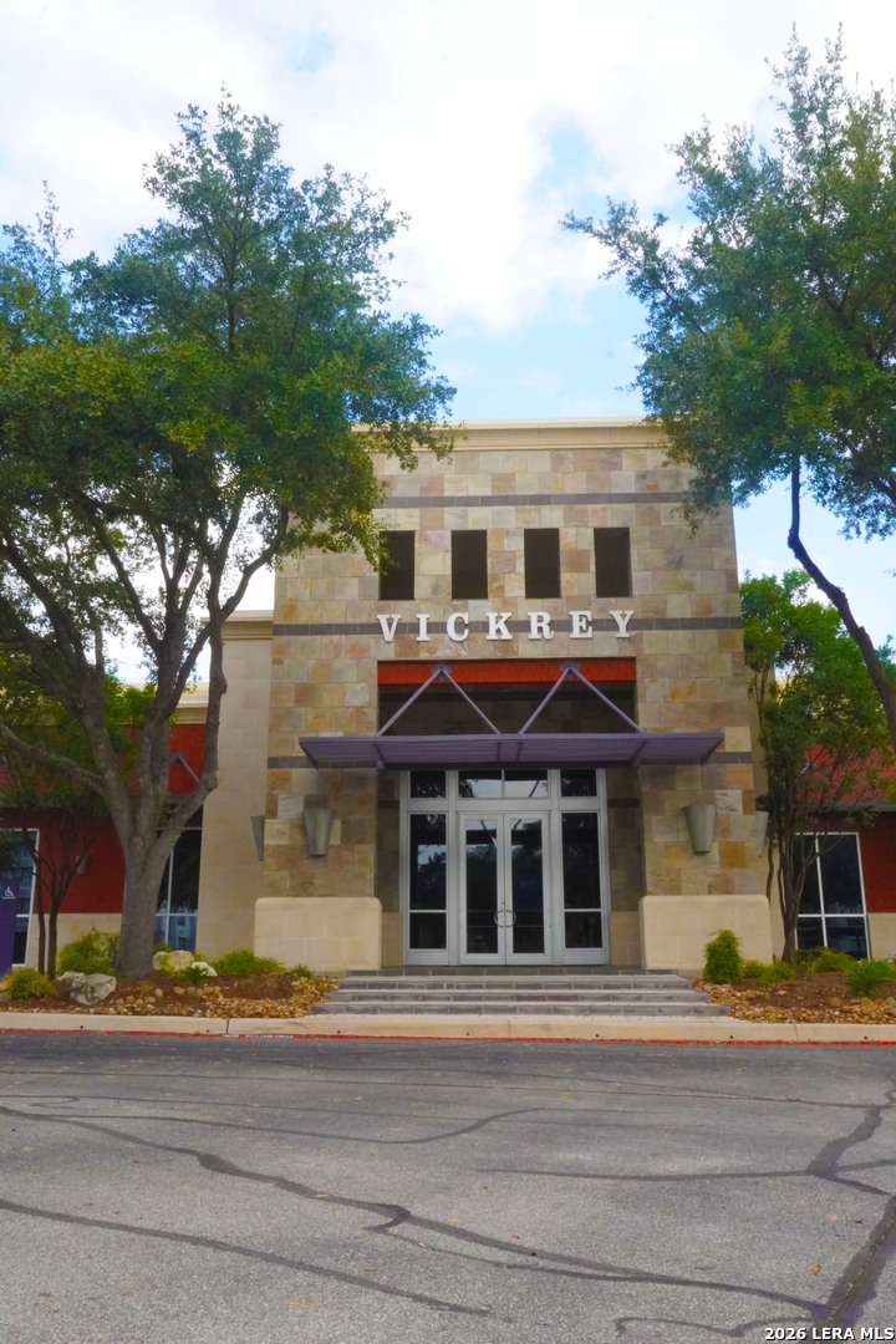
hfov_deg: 44.6
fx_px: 1092
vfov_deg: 63.2
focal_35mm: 29
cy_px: 672
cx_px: 448
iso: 2500
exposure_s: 1/200
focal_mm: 19.5
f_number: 22
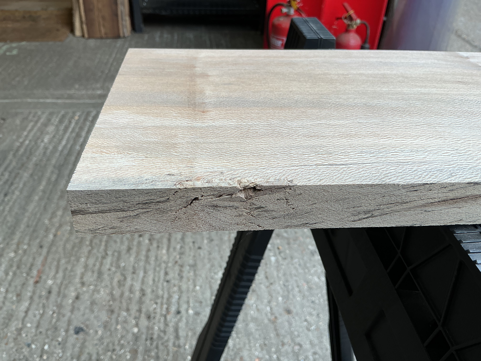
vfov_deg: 48.2
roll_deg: -2.3
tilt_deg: -35.8
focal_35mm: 29
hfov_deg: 61.7
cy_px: 180
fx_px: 403
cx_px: 240
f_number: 1.8
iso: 20
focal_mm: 3
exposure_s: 1/120
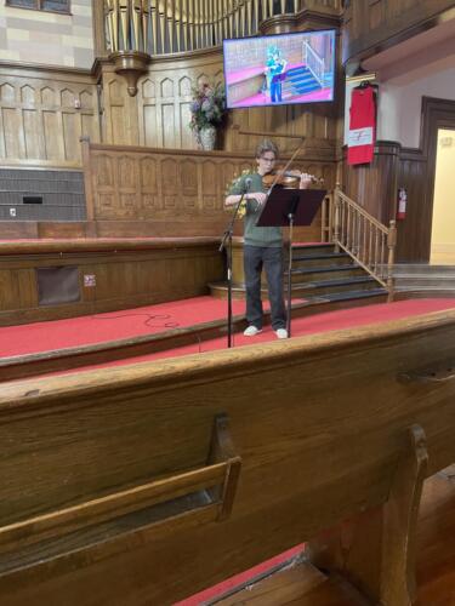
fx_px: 456
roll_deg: -0.9
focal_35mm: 26
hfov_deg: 53.1
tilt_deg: -10.6
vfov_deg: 67.3
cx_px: 228
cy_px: 303
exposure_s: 1/40
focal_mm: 4.2
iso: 500
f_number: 1.6
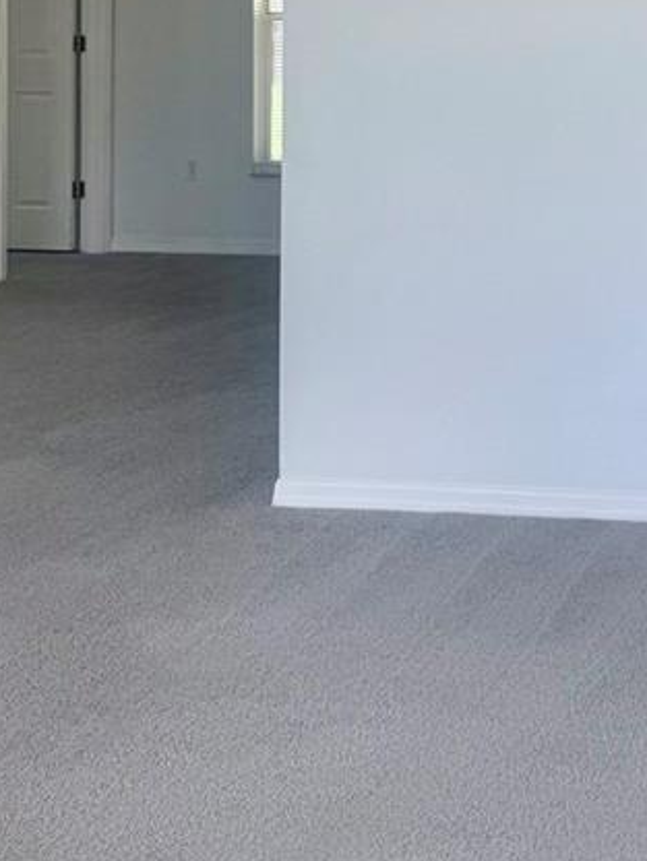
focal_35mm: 69
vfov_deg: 26.3
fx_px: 1719
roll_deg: -0.4
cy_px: -41
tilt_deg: +0.0
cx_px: 854
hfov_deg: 19.6
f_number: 1.78
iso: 80
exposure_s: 1/459
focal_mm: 6.76
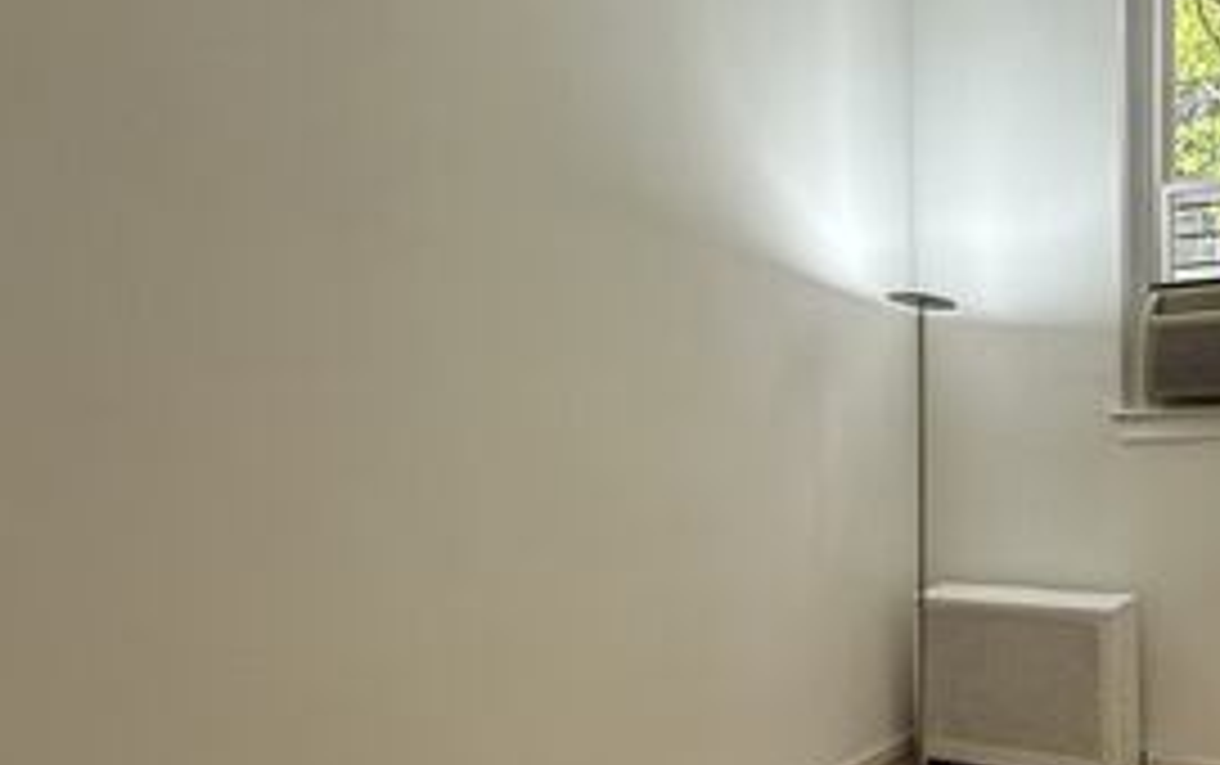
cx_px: 914
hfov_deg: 52.8
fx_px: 1165
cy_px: 500
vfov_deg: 36.1
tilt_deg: -2.5
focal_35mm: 35
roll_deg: +0.5
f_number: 2.2
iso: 200
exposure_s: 1/120
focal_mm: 2.22
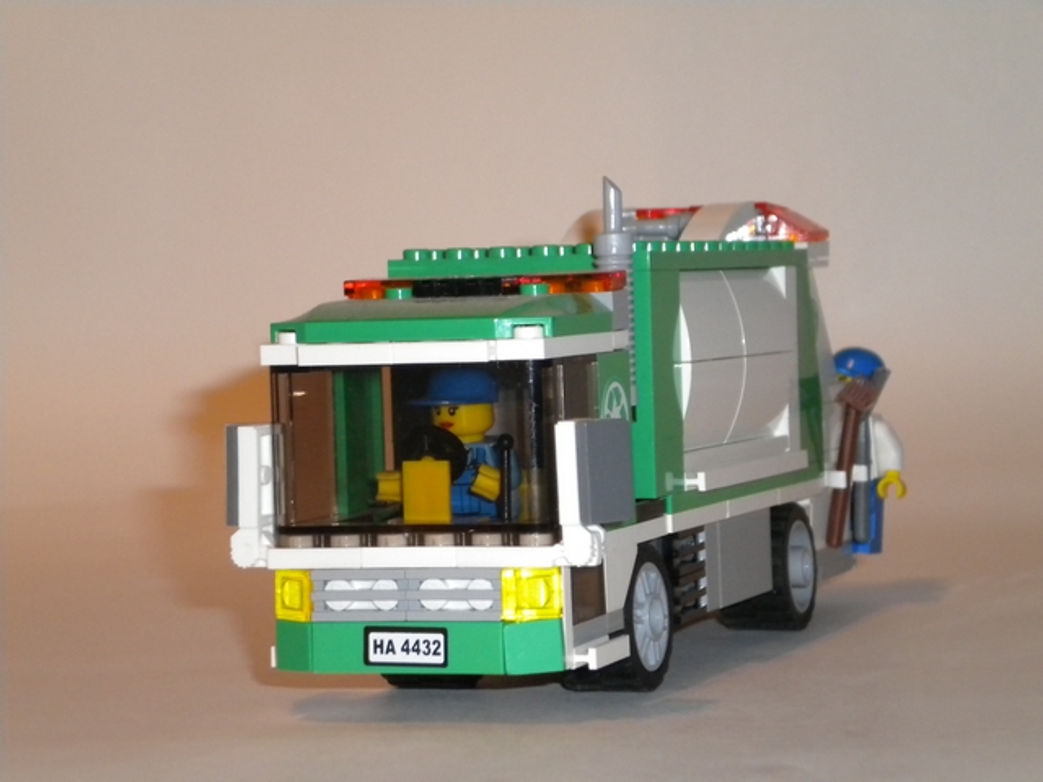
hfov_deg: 18.7
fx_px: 3164
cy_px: 391
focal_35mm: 105
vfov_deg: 14.1
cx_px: 522
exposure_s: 1/60
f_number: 5.9
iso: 400
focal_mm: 18.9
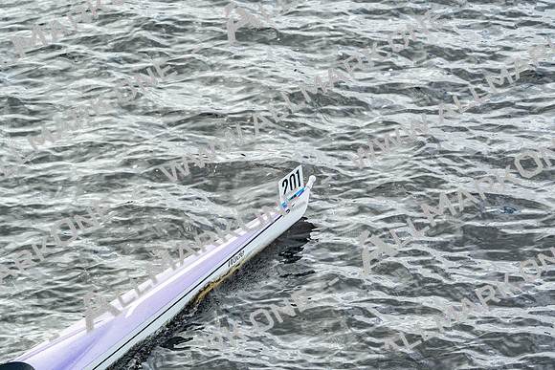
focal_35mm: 264
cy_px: 185
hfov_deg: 7.8
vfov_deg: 5.2
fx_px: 4071
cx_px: 278
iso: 1250
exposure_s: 1/1250
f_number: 5.6
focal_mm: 264
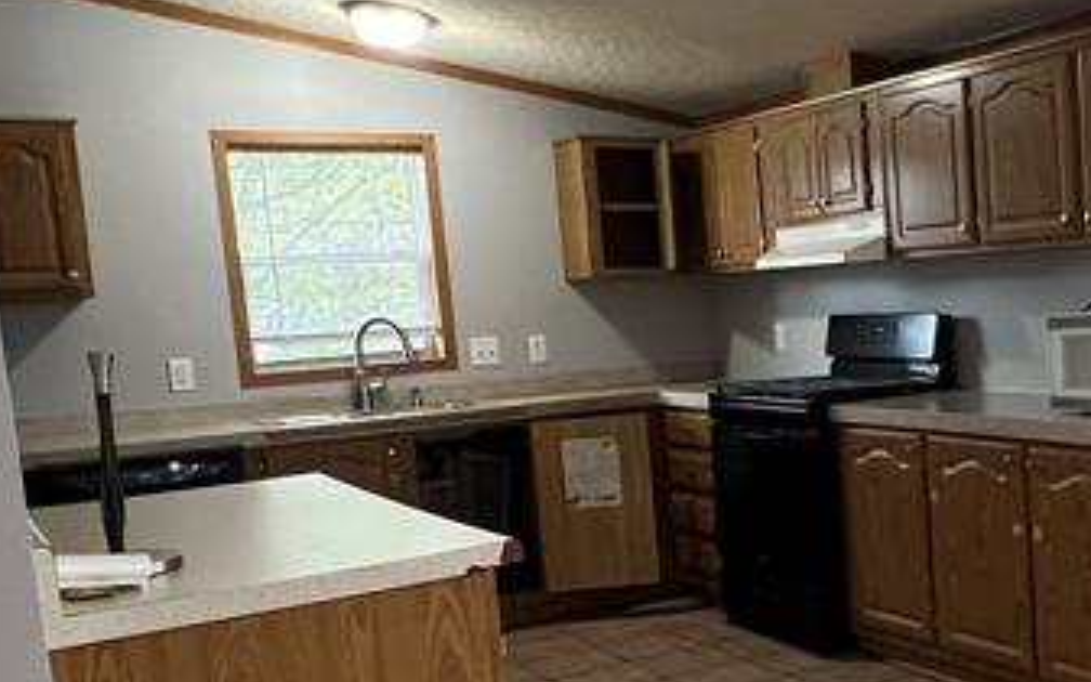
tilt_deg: -7.3
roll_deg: +4.7
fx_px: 1249
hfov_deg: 43.5
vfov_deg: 30.3
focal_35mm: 42
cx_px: 961
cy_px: 451
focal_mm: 1.57
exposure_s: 1/60
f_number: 1.8
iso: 400
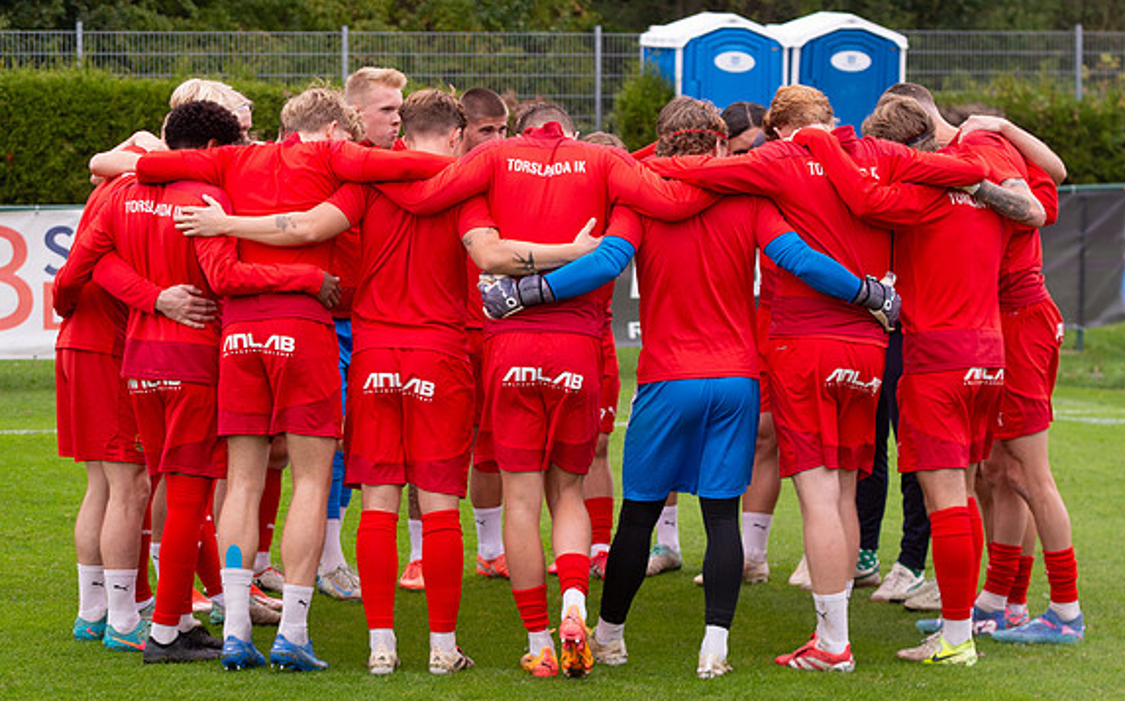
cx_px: 645
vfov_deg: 11.0
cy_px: 293
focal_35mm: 119
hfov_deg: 17.5
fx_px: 3645
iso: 640
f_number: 4.5
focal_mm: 70
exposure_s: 1/1000
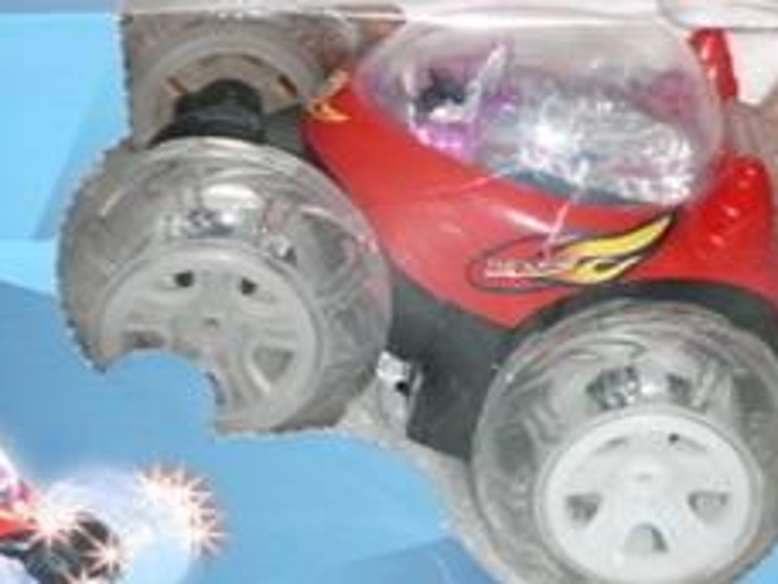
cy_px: 232
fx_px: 2607
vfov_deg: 12.8
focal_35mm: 116
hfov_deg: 17.0
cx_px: 406
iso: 100
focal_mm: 10.5
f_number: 3.7
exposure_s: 1/60
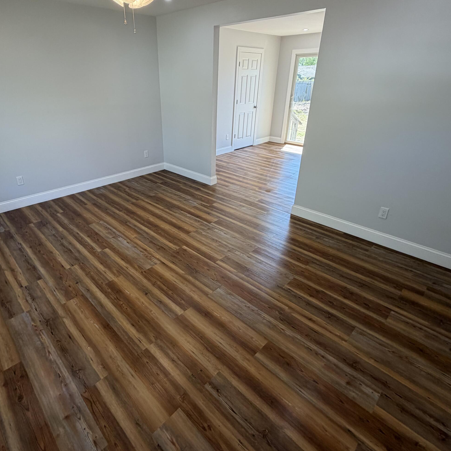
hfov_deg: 77.3
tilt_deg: -27.0
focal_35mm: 19
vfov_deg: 77.6
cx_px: 196
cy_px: 214
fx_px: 280
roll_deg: +1.2
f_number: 2.2
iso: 125
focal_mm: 2.22
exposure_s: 1/120
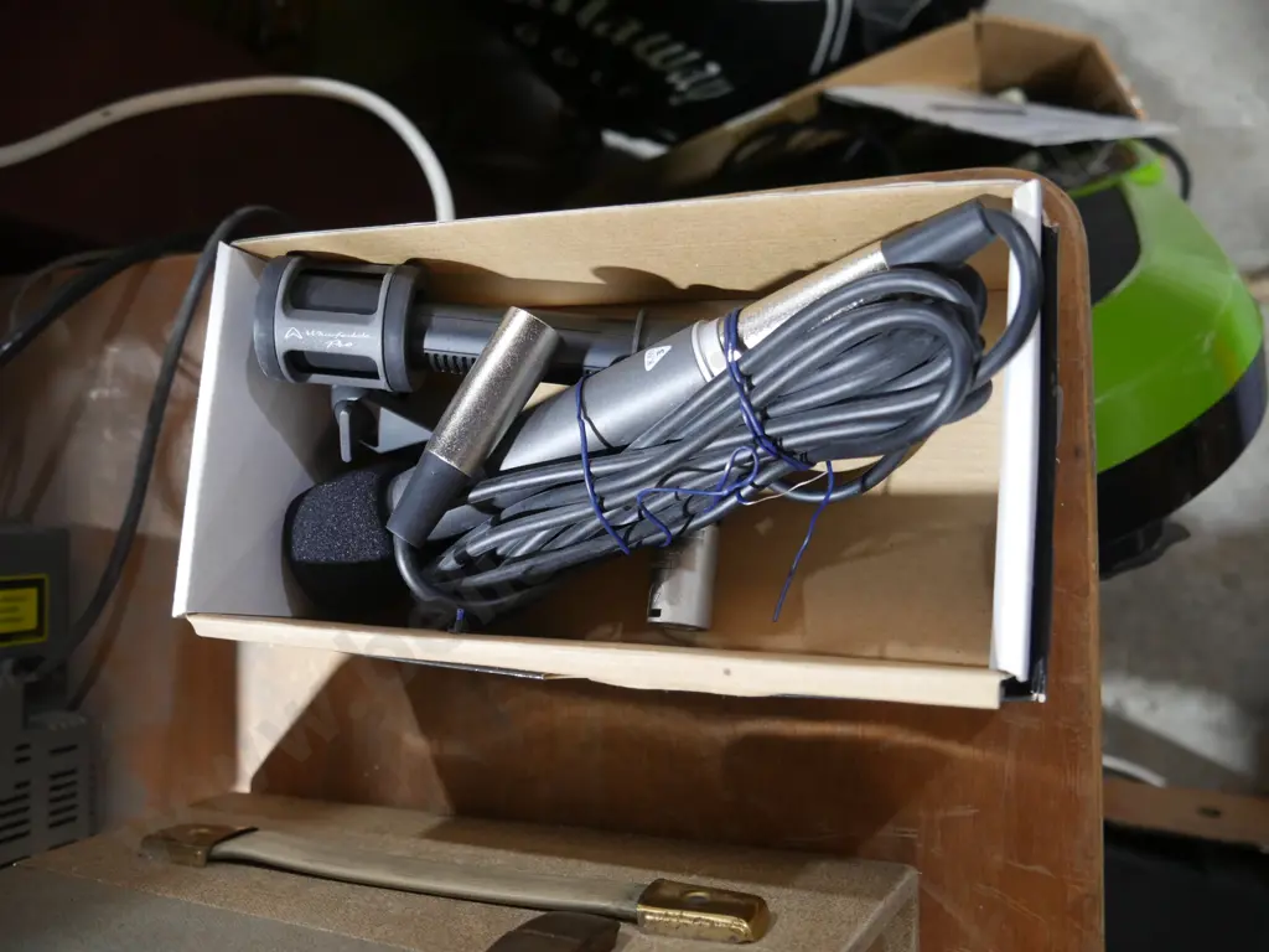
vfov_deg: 49.7
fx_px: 1026
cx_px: 634
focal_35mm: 28
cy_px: 476
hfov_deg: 63.4
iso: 1000
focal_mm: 14
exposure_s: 1/60
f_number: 3.5
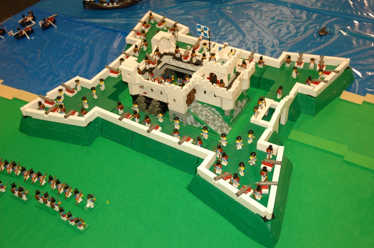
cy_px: 124
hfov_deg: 48.0
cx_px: 187
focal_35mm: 40
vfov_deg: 32.9
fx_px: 420
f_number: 3.8
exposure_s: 1/60
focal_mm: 27
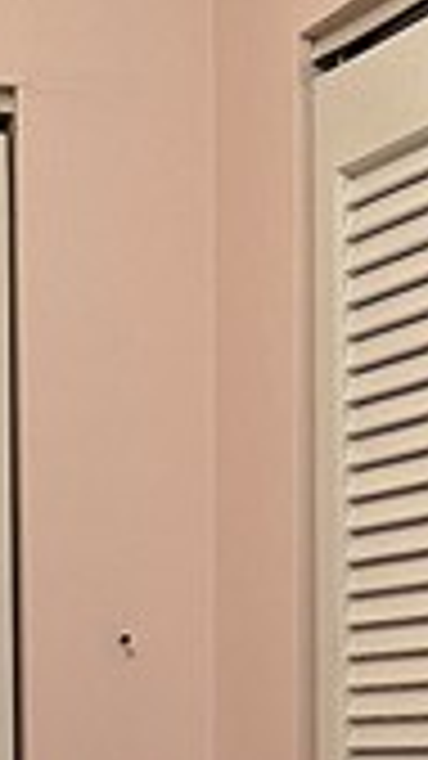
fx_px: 3189
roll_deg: -0.6
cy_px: 1327
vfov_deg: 12.5
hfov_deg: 7.7
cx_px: 221
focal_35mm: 158
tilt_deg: -8.5
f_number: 1.78
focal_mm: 6.86
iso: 250
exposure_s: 1/60
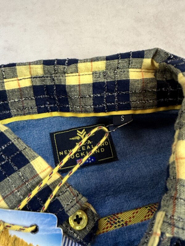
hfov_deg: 49.7
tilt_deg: -72.3
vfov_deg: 63.4
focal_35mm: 28
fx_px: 200
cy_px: 123
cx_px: 92
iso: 200
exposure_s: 1/100
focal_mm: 2.22
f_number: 2.2
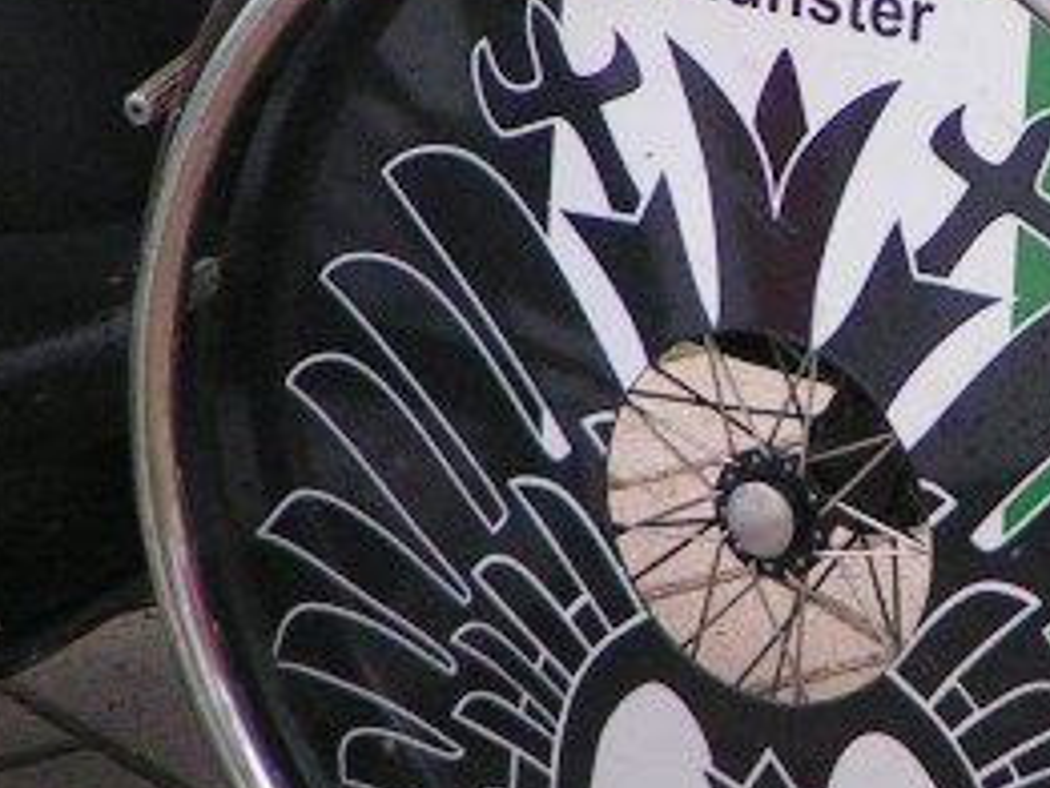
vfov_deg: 1.3
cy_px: 310
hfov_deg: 1.7
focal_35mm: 1164
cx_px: 873
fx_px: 35324
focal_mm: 58
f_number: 3.5
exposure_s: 1/320
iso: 160
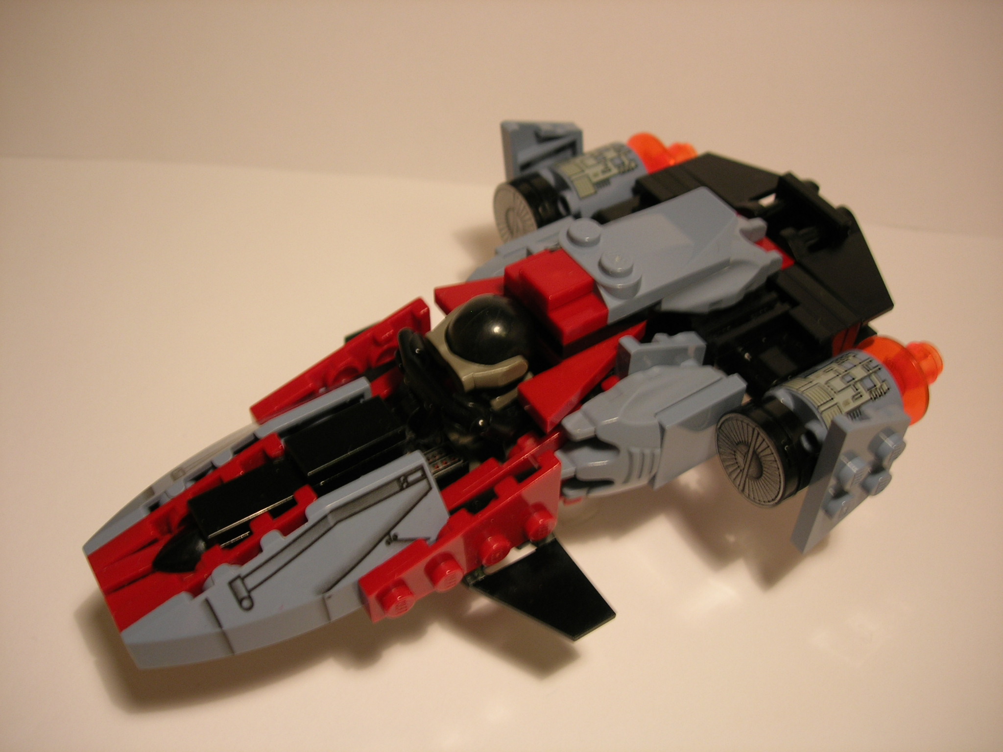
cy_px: 376
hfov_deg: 49.0
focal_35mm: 38
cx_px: 502
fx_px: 1101
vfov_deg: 37.7
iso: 64
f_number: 2.8
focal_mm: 7.8
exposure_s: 1/15.7
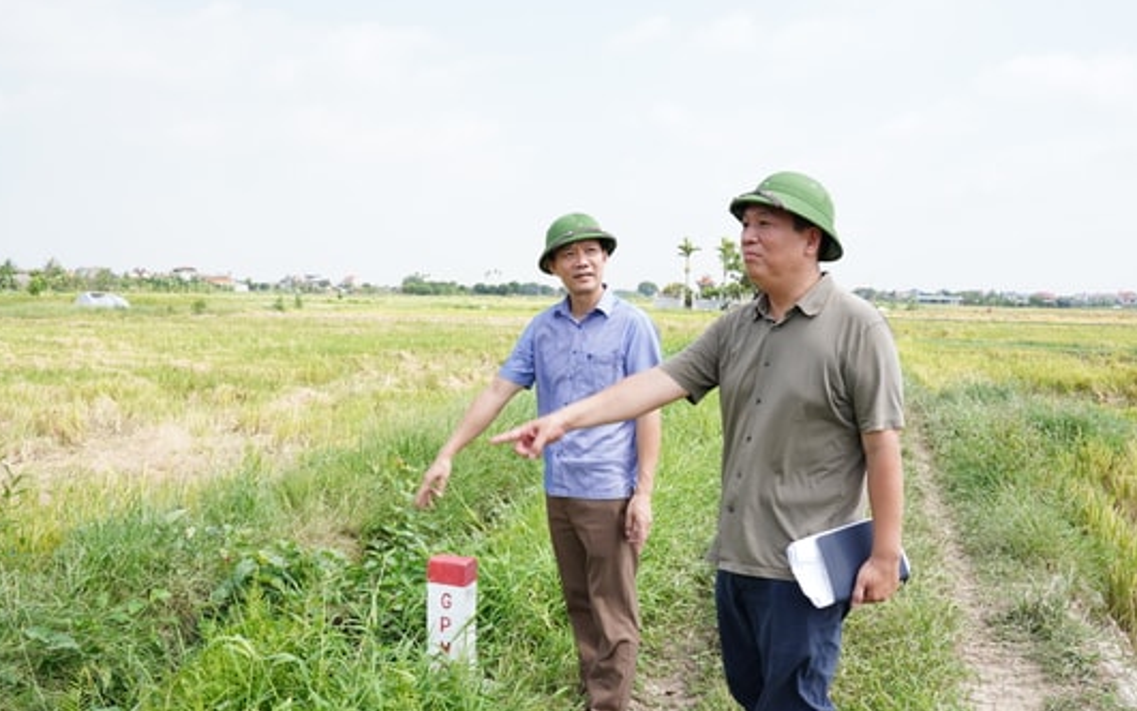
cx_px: 563
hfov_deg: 64.6
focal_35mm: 29
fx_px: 899
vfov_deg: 43.2
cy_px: 360
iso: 125
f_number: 9
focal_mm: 28
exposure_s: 1/100
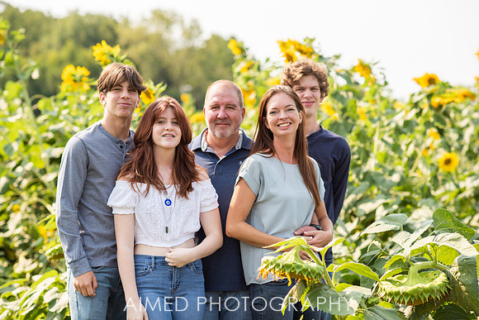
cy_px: 160
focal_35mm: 85
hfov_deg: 23.9
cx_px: 240
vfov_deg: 16.1
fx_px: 1131
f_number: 2.8
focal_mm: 85
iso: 64
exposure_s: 1/1000
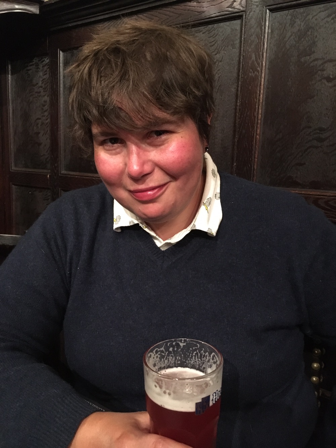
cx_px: 168
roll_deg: -2.0
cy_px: 224
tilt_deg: -10.6
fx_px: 375
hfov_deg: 48.2
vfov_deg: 61.7
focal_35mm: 29
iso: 640
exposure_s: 1/17
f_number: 2.2
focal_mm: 4.15
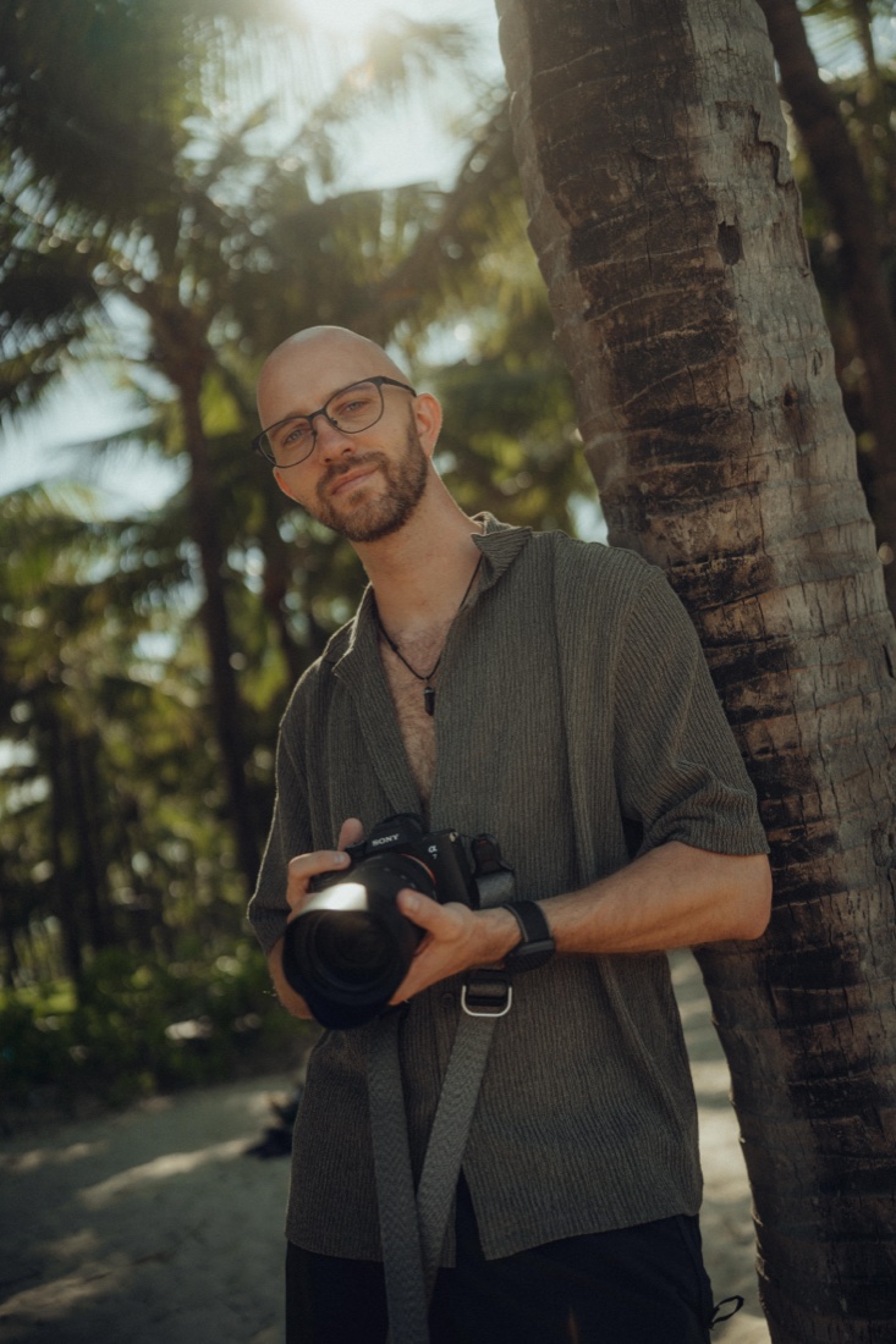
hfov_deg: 37.8
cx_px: 448
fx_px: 1307
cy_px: 672
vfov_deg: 54.4
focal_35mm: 35
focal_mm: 35
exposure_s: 1/2500
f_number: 2
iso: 200
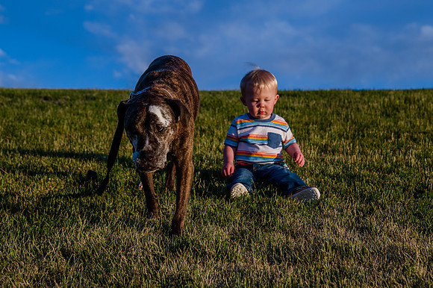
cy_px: 148
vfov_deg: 17.2
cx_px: 232
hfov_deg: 25.6
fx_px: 953
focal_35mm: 79
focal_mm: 58
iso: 200
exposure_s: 1/640
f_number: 5
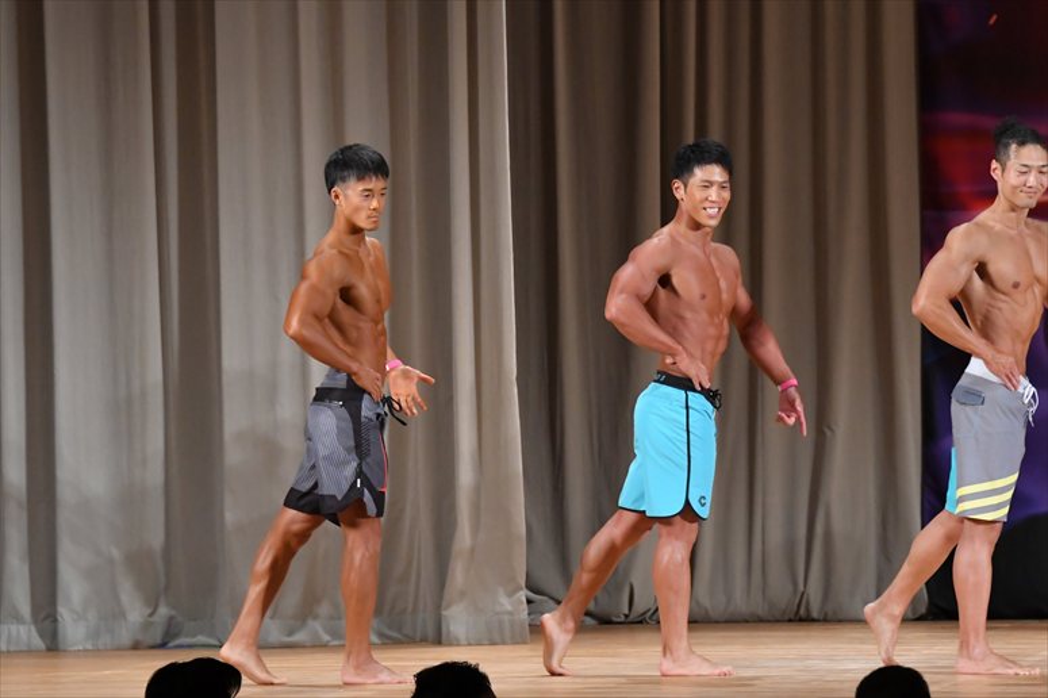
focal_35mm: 217
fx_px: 6314
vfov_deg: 6.3
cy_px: 349
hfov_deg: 9.5
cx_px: 524
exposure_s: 1/400
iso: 4000
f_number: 5.6
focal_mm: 145
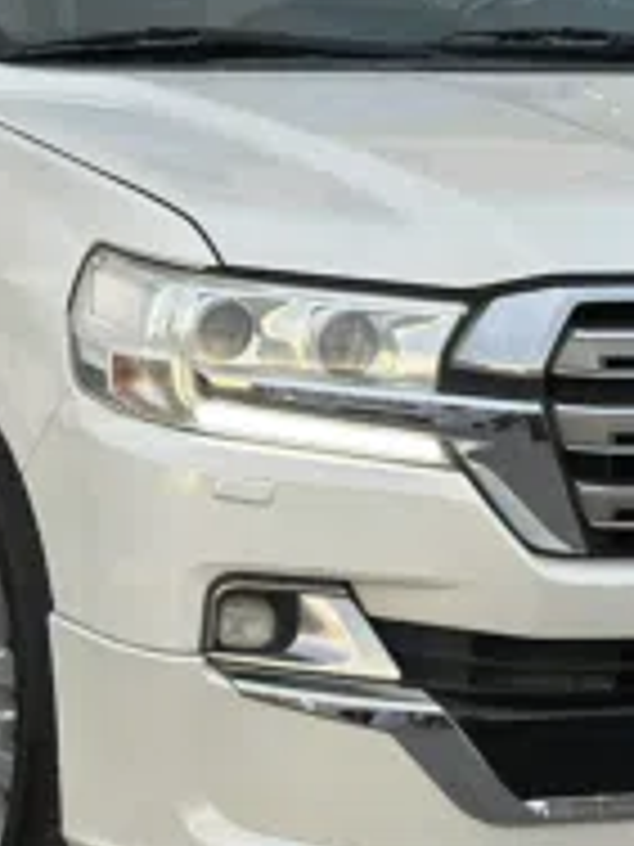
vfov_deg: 12.0
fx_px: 3981
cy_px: -45
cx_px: 333
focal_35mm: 163
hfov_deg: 9.1
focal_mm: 6.86
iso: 80
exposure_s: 1/243
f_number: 1.78
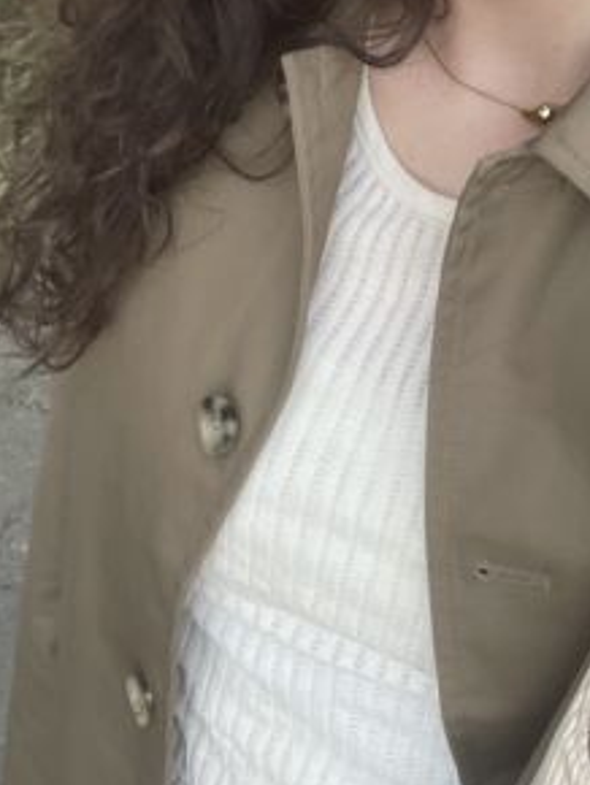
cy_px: 8
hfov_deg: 23.2
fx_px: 1407
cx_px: 512
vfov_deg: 29.2
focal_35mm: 62
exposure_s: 1/121
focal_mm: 2.71
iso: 32
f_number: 2.2
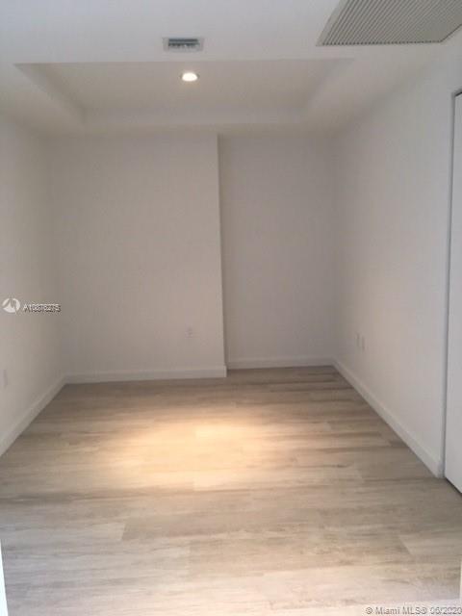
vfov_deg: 61.7
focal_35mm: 29
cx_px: 231
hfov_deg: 48.2
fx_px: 516
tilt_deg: -6.7
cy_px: 308
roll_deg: +1.4
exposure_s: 1/15
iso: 64
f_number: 2.2
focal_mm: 4.15
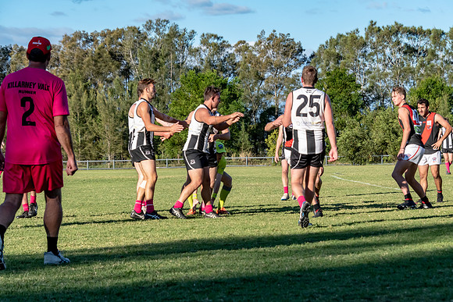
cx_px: 226
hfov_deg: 15.8
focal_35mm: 130
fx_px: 1637
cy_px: 151
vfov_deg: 10.6
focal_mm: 86
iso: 800
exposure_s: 1/4000
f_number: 6.3
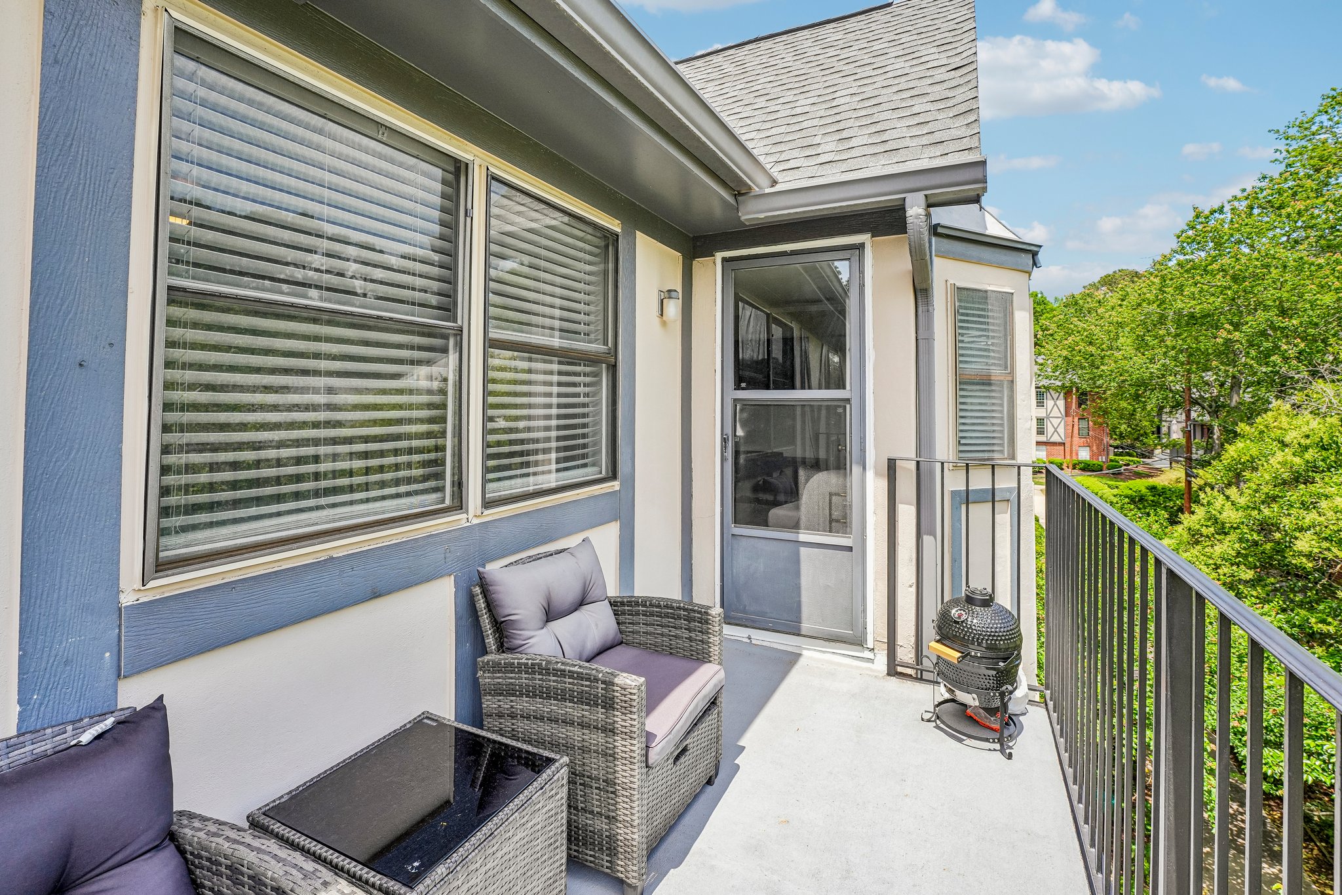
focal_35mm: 15
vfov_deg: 77.3
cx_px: 671
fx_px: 559
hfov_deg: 100.4
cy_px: 448
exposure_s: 1/250
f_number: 8
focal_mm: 15
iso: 320
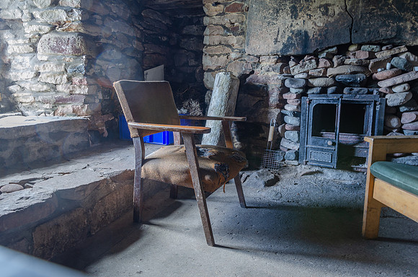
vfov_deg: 47.7
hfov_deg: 67.5
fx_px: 313
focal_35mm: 27
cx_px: 209
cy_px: 138
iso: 100
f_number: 5.6
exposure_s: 1
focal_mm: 18
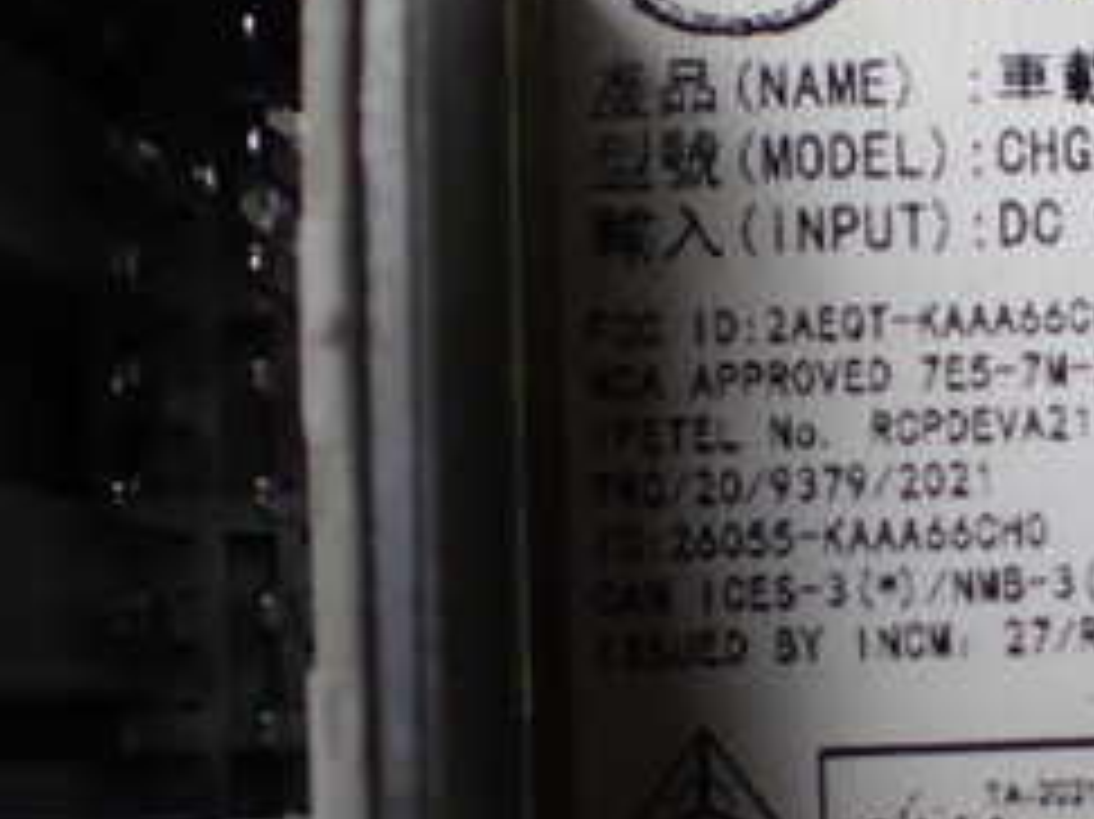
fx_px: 2338
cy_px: 621
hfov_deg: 25.4
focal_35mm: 74
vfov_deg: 19.7
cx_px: 1022
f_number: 2.3
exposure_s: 1/125
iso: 200
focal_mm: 5.4
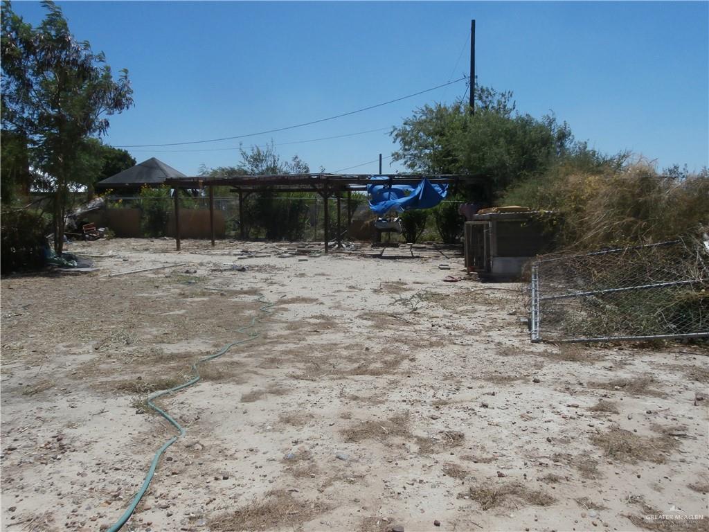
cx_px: 354
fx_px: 614
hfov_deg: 60.0
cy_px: 266
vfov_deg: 46.8
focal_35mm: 30
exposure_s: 1/2000
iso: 100
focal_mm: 5.36
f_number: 3.5
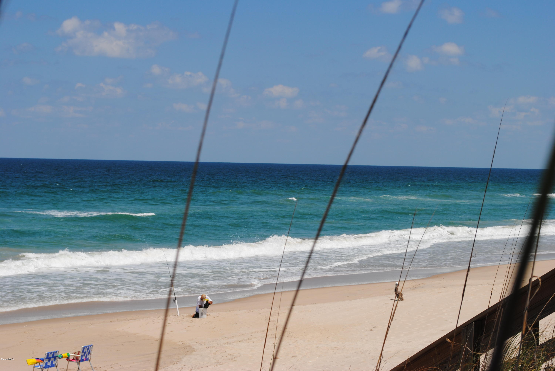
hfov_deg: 24.6
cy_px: 186
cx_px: 278
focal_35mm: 82
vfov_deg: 16.6
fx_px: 1273
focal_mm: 55
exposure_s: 1/320
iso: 100
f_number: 9
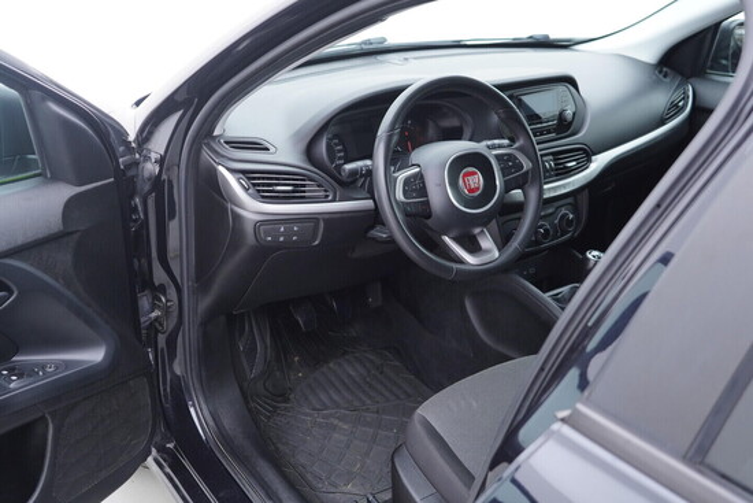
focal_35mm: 36
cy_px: 252
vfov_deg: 36.9
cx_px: 376
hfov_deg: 53.1
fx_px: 753
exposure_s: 1/40
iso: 250
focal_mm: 24
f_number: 2.8
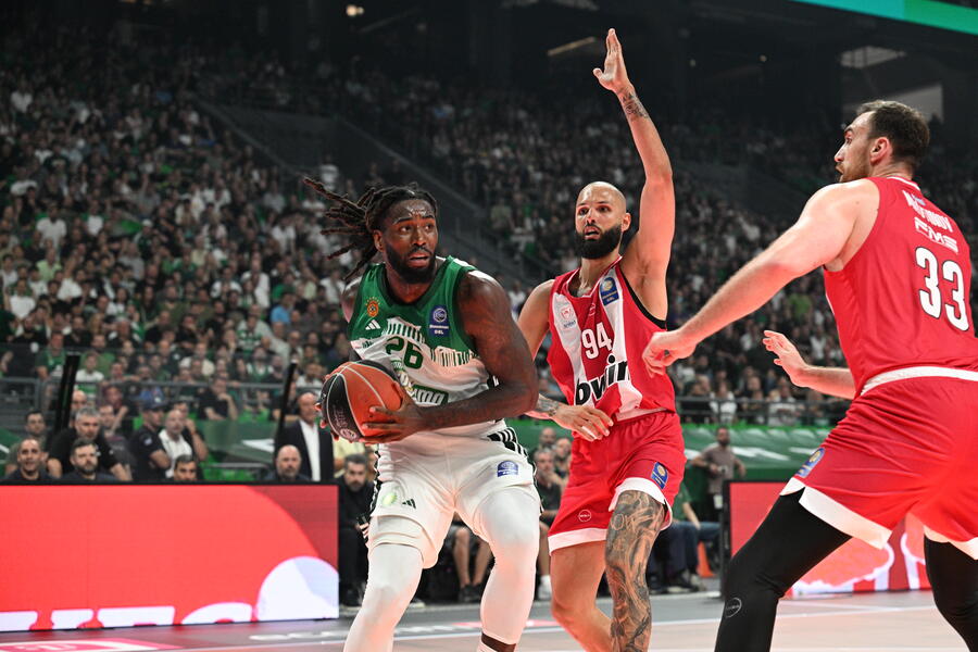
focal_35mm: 70
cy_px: 326
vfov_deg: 19.5
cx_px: 489
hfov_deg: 28.8
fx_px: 1902
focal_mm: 70
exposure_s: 1/800
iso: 2500
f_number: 3.5
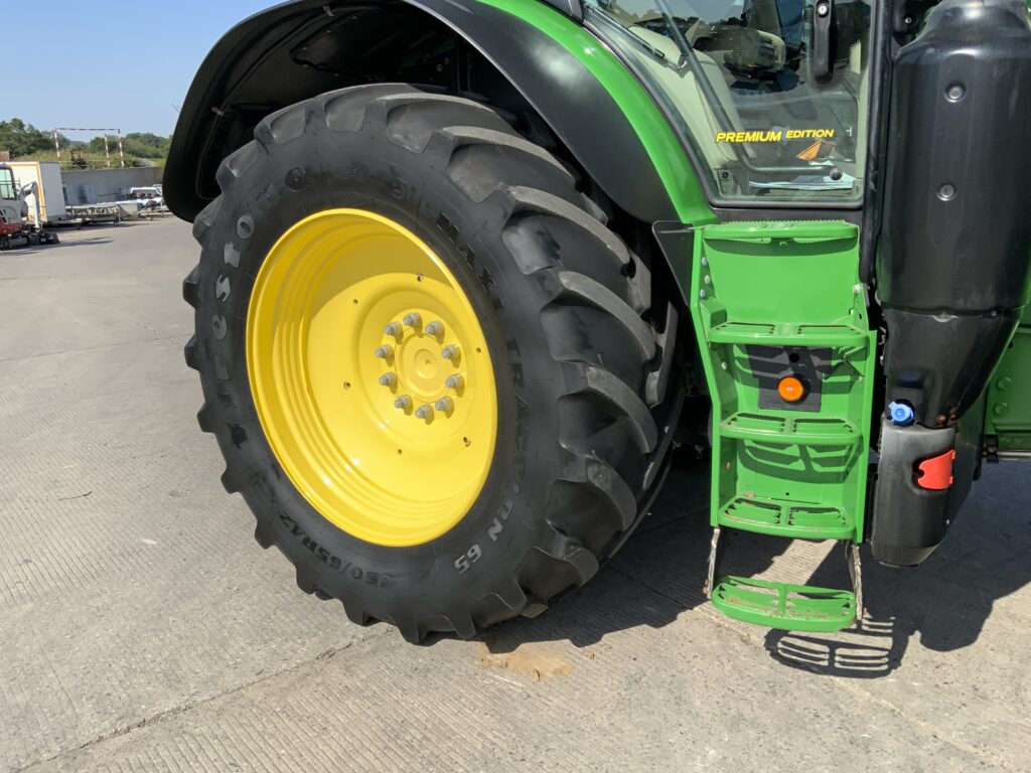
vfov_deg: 48.2
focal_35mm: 29
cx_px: 516
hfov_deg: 61.7
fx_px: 864
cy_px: 386
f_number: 1.8
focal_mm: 3
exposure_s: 1/1675
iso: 16
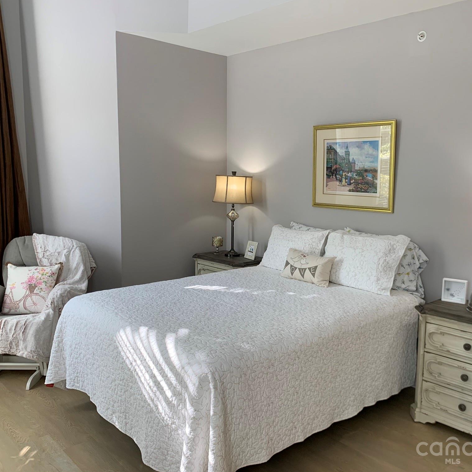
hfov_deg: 52.3
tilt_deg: -5.8
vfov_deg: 52.5
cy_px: 237
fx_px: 478
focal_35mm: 31
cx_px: 274
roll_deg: -1.5
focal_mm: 4.25
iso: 64
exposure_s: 1/120
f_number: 1.8
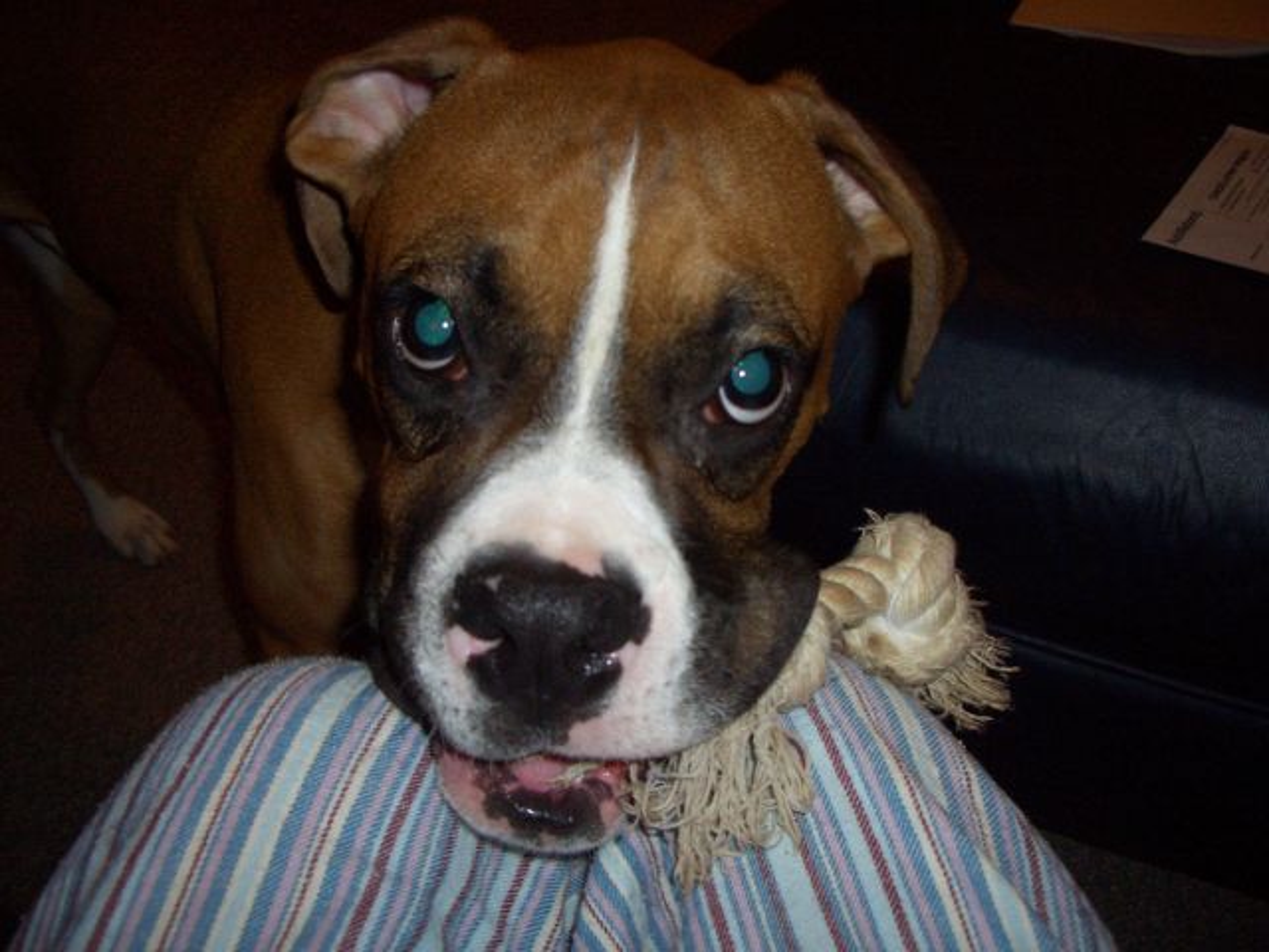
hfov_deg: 52.6
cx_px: 634
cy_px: 476
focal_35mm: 35
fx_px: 1283
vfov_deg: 40.7
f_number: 2.6
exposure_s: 1/60
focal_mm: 5.8
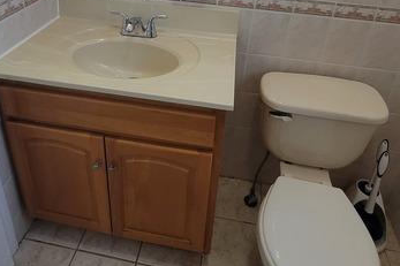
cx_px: 190
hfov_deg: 69.4
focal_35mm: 26
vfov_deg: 44.9
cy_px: 26
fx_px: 289
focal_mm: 2.2
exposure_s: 1/60
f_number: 2.2
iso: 160
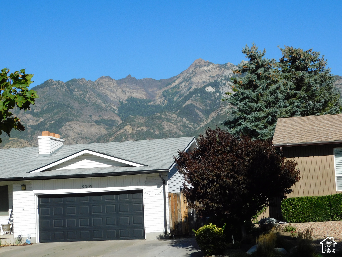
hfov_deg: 27.4
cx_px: 171
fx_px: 701
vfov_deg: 20.7
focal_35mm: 71
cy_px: 128
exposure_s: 1/1250
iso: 125
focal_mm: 12.6
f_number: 4.3
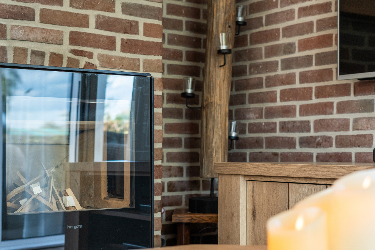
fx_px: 719
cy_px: 154
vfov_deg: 19.7
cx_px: 168
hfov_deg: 29.2
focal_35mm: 69
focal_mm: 50
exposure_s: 1/100
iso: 500
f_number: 4
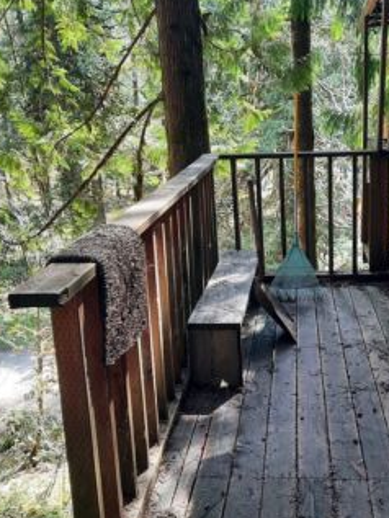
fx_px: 629
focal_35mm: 42
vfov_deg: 44.8
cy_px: 267
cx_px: 276
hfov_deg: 33.9
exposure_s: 1/60
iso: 50
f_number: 2
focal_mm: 4.6
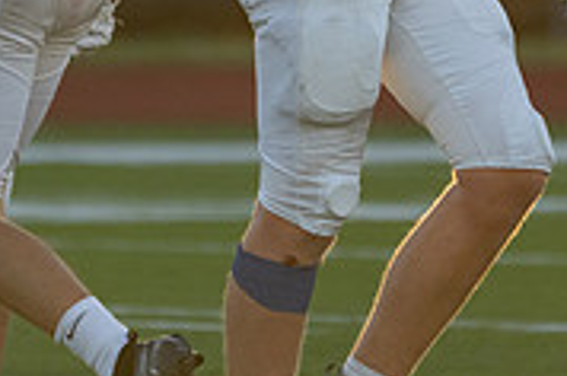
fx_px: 20548
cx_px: 379
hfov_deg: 1.6
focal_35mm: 1307
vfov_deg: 1.0
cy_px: -234
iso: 2000
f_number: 5.6
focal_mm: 400
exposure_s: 1/1250
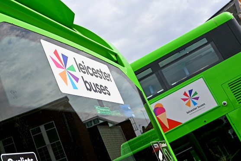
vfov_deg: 26.5
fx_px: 342
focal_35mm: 51
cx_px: 120
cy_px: 80
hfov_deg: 38.9
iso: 100
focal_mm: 34
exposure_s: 1/1000
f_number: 5
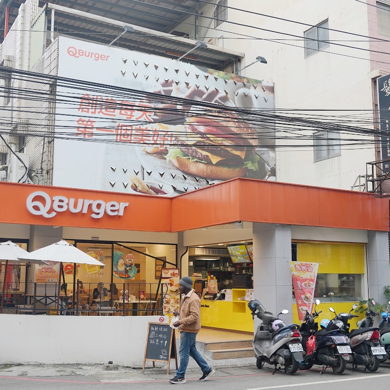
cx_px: 191
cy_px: 198
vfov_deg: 39.2
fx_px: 548
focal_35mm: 43
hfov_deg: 39.2
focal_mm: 33
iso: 400
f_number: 4
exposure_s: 1/160
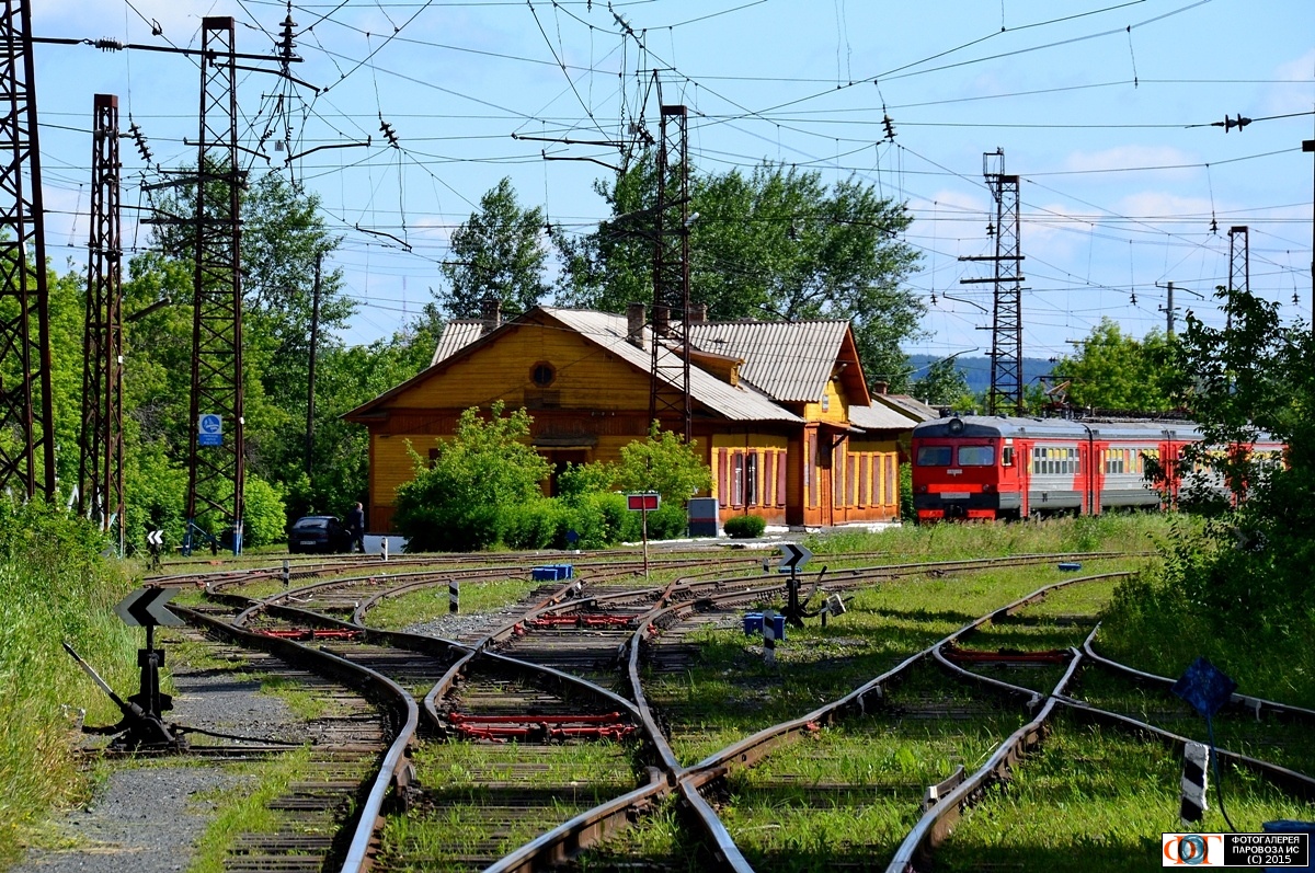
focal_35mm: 232
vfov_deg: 5.9
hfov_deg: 8.9
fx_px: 8482
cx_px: 658
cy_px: 436
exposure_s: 1/400
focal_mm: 155
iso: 400
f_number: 11
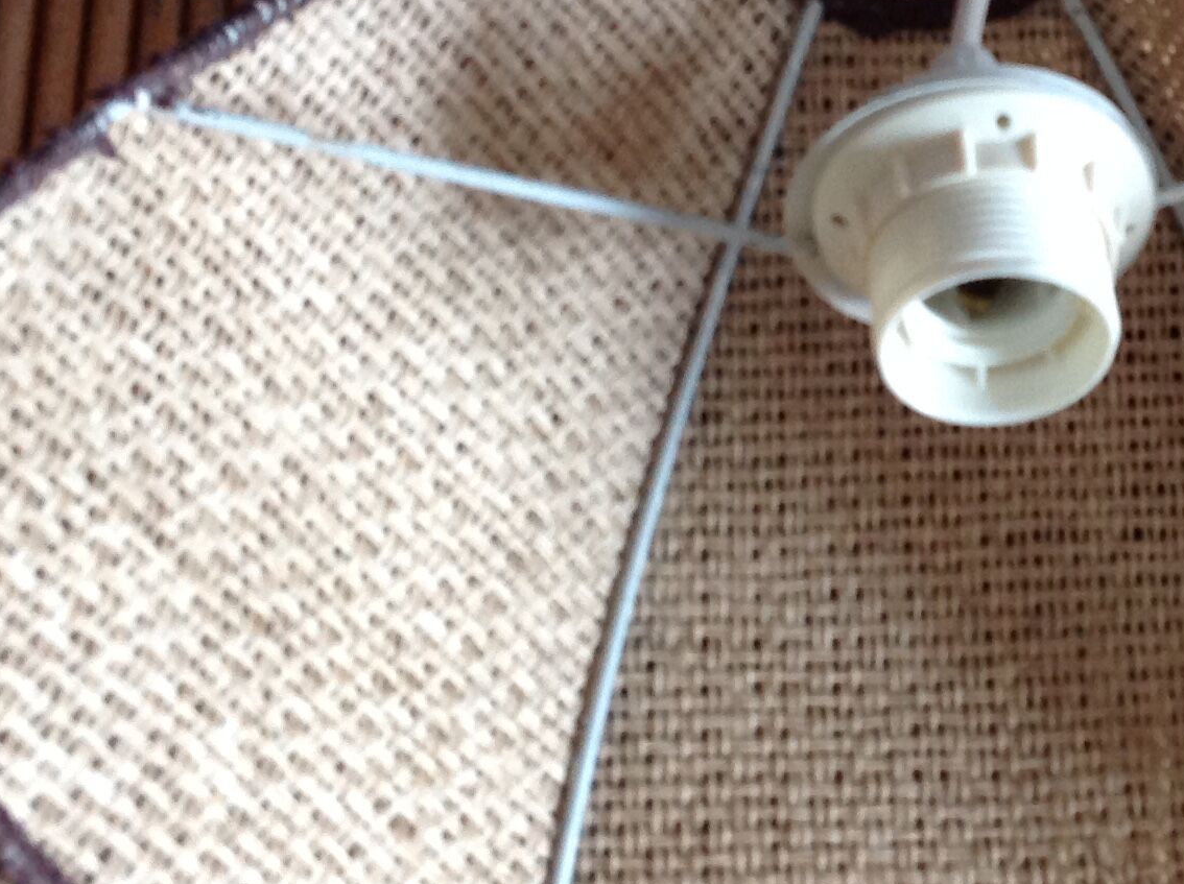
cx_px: 998
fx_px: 2732
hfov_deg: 24.0
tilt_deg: -73.6
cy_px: 320
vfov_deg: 18.4
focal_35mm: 80
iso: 125
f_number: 2.4
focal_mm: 4.28
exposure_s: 1/15
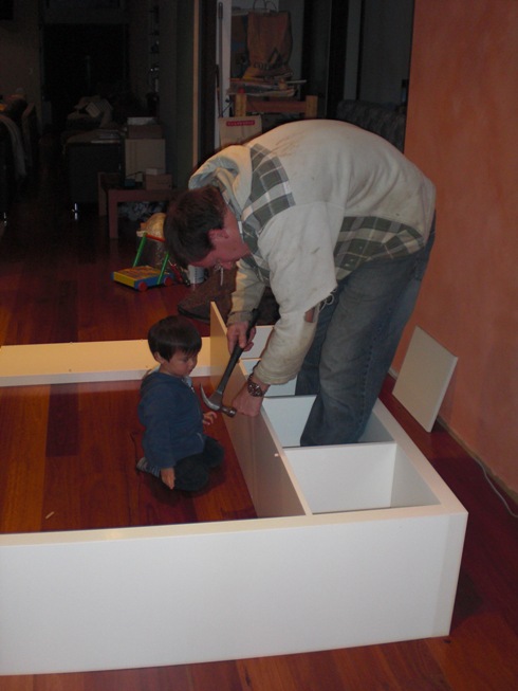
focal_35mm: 38
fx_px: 758
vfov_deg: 49.0
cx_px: 259
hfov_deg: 37.7
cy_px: 346
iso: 200
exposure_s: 1/60
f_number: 3.1
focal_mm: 6.3
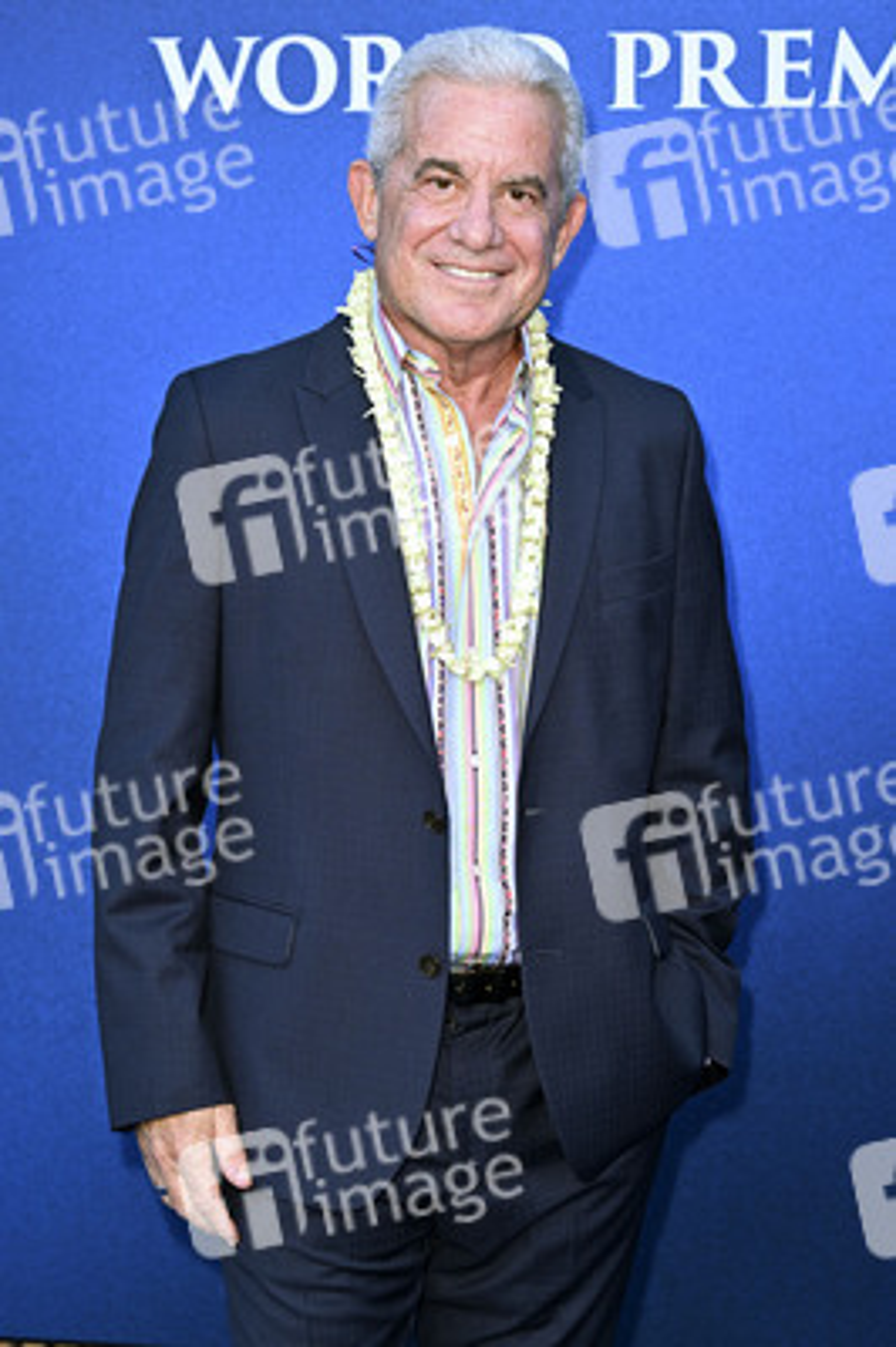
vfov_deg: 26.3
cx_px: 448
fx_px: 2879
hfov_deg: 17.7
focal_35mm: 77
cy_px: 674
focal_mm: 77
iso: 800
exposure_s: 1/250
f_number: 6.3
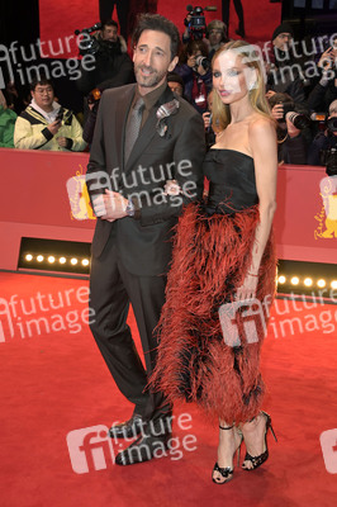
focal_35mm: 50
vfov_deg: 39.6
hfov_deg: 26.9
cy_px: 254
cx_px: 168
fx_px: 703
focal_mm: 50
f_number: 5.6
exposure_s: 1/160
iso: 1250
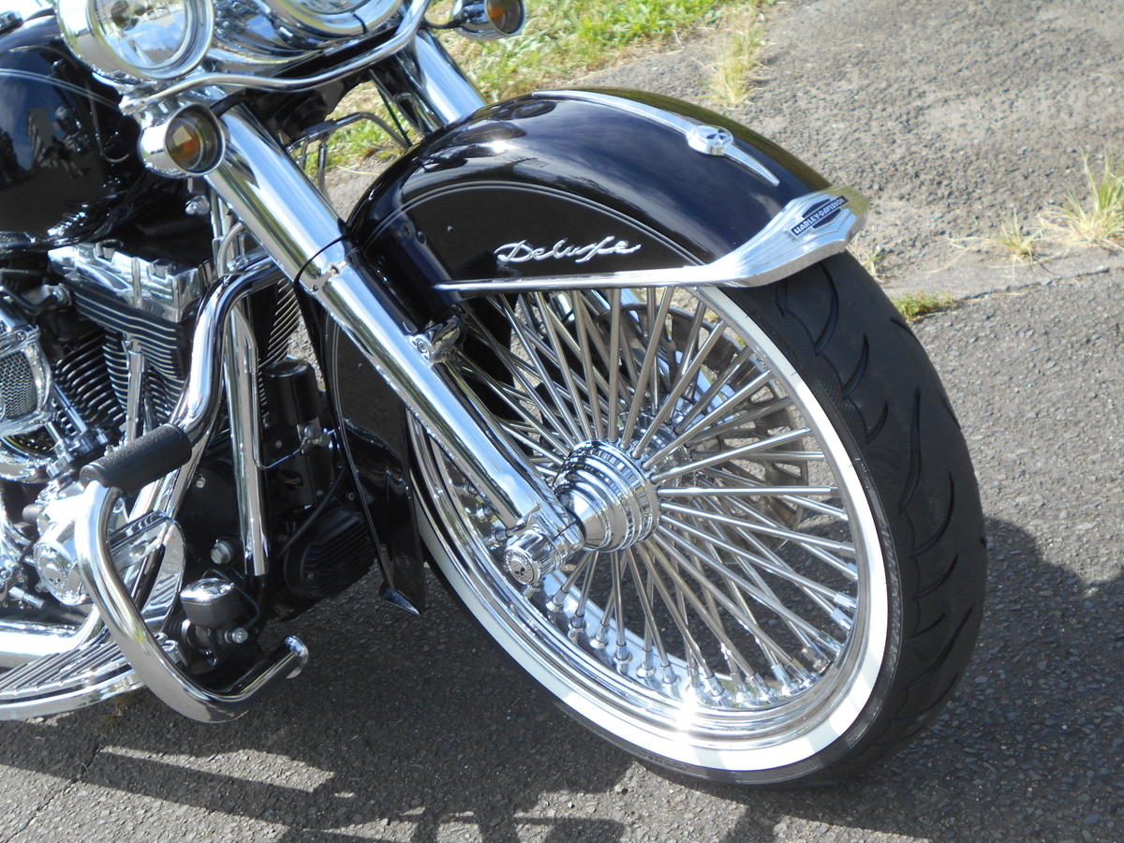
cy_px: 422
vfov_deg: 32.9
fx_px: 1429
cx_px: 562
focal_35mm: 44
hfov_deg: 42.9
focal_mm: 7.7
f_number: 4.2
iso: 80
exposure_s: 1/250
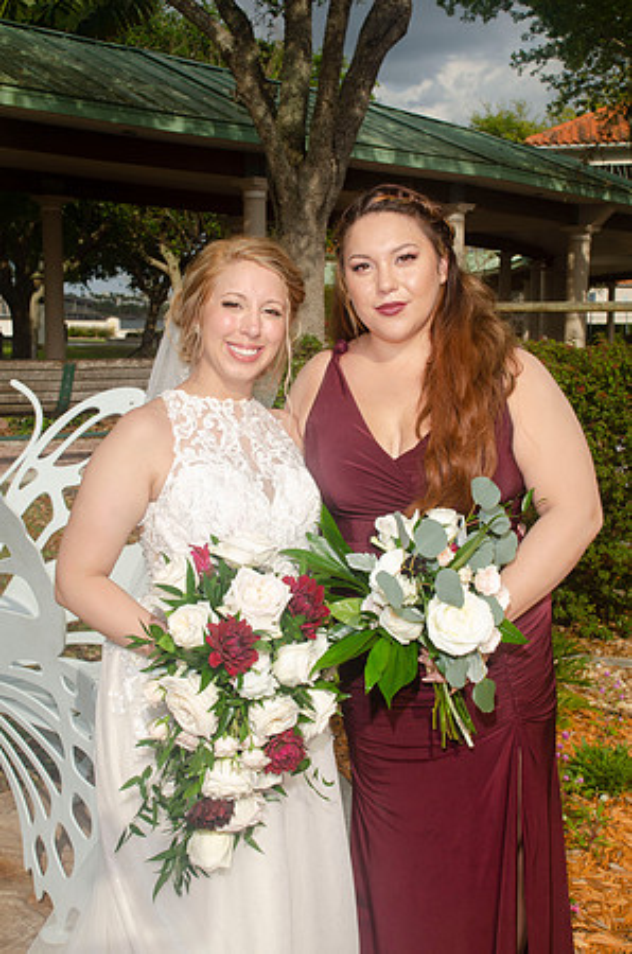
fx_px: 1270
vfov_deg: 41.2
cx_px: 316
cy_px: 477
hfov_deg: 27.9
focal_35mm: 48
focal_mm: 32
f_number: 10
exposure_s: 1/250
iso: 100
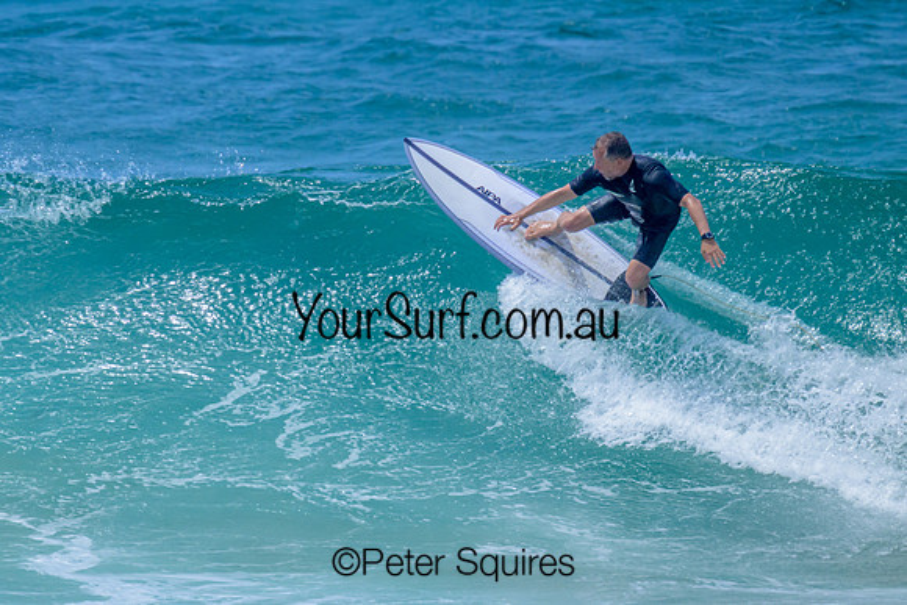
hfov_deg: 1.9
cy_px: 245
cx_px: 290
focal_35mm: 1088
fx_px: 27427
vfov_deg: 1.3
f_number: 11
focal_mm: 800
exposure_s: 1/2000
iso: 1100
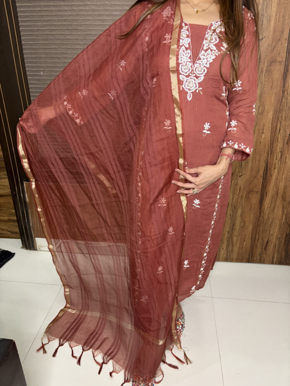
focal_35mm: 26
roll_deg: -1.2
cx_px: 145
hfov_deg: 53.1
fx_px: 290
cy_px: 193
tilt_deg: -25.2
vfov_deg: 67.3
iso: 250
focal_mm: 5.96
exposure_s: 1/50
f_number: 1.6
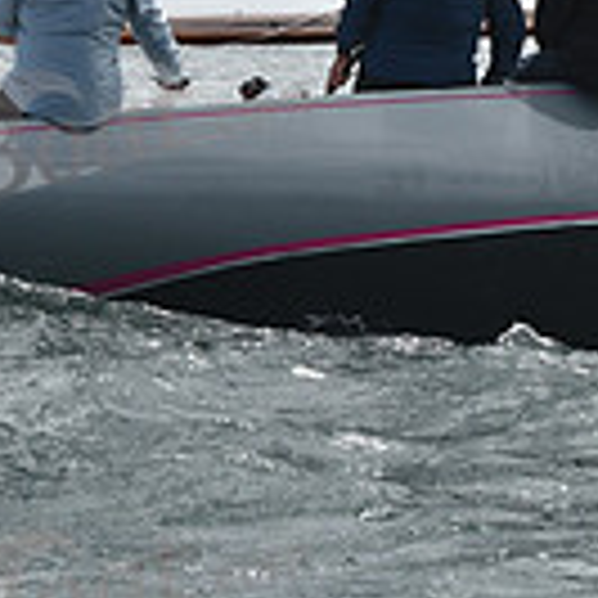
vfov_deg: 6.7
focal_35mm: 259
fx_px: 5062
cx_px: 549
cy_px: -133
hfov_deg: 6.7
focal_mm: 70
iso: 250
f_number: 7.1
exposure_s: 1/1250
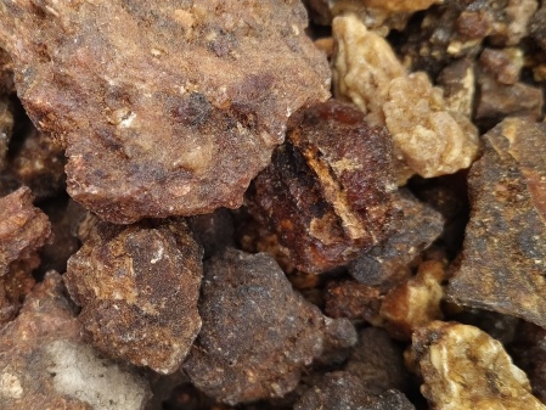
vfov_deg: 35.1
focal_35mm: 41
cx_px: 165
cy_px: 232
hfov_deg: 44.8
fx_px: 647
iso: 685
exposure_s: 1/100
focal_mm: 5.6
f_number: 1.88
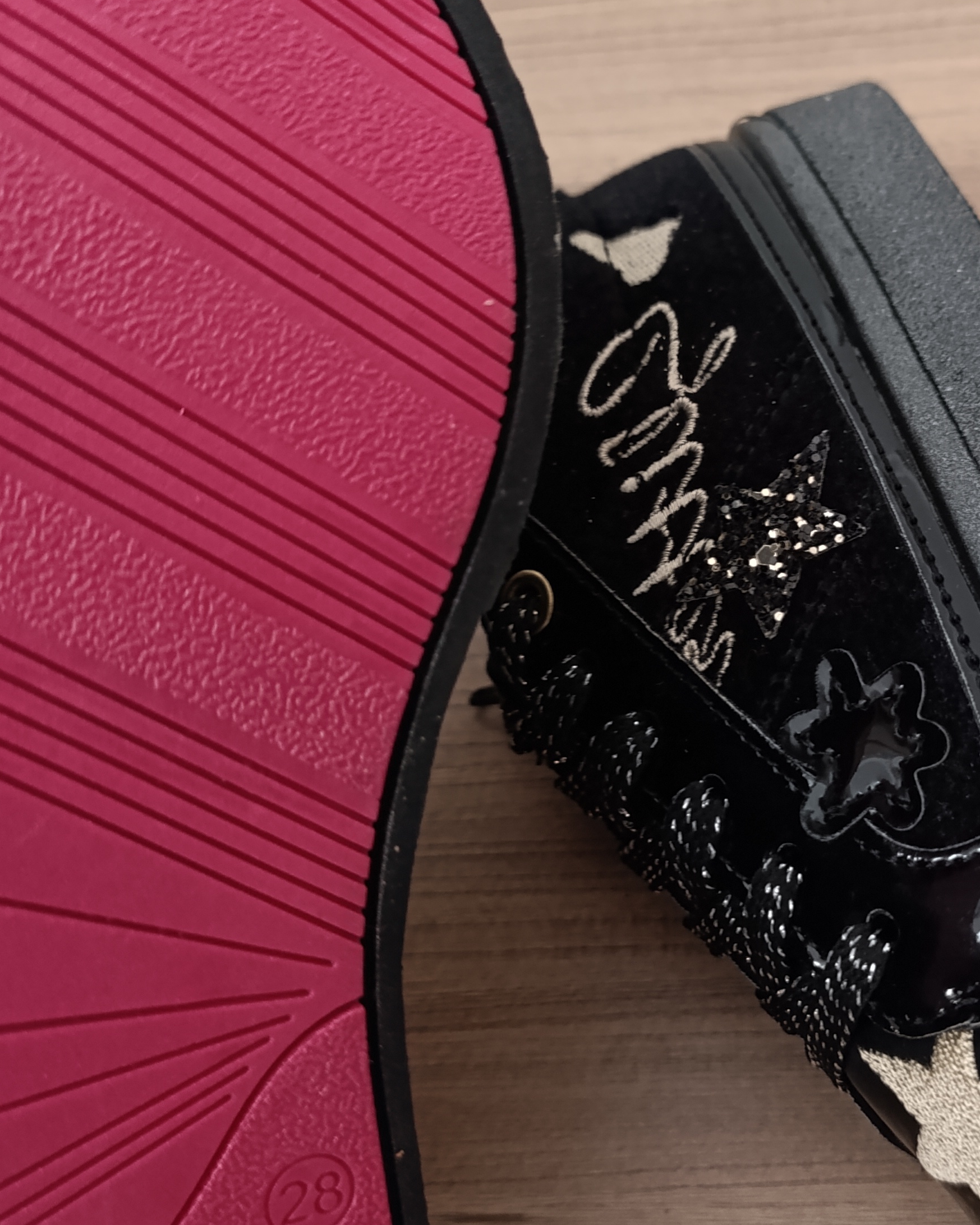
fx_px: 1523
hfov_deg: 35.1
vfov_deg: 43.8
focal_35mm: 42
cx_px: 694
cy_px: 598
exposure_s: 1/25
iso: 1600
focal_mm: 6.14
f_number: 1.6
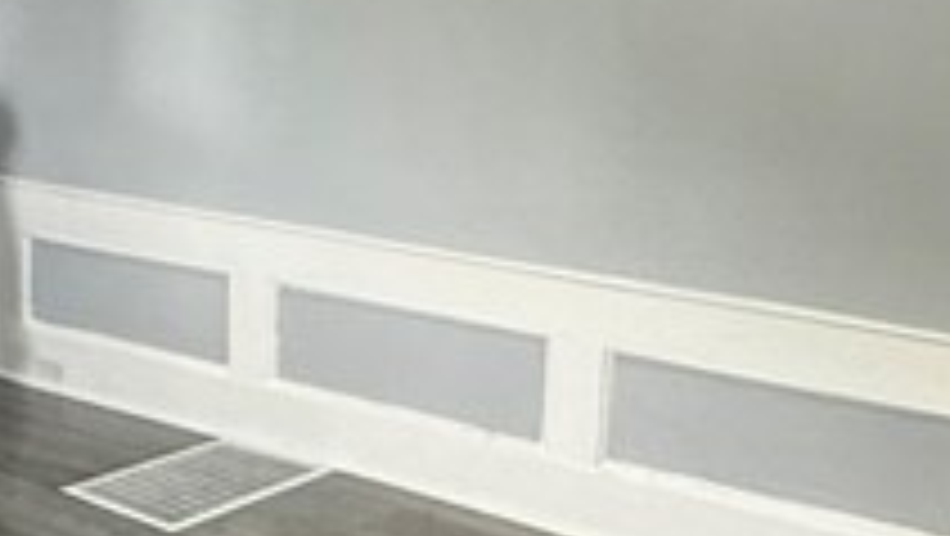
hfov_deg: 27.5
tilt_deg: -14.5
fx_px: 1865
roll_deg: +1.4
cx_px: 95
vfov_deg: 16.3
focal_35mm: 74
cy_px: 365
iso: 400
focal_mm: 2.22
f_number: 2.2
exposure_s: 1/60
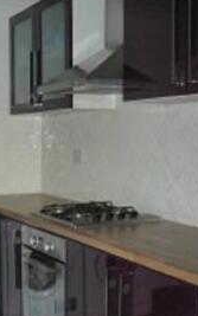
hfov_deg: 19.3
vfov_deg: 30.6
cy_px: 231
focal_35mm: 66
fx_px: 570
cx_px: 18
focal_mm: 7.8
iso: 79
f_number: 2.8
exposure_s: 1/64
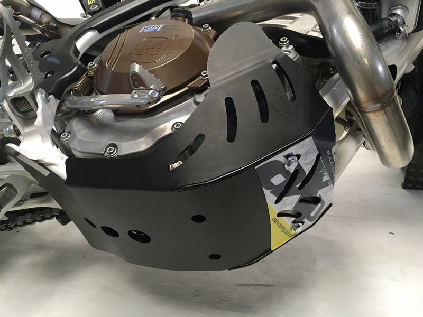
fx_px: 354
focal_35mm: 29
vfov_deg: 48.2
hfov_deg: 61.7
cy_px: 158
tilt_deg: -21.3
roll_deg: -0.2
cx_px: 212
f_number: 2.2
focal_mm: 4.15
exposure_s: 1/33
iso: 200
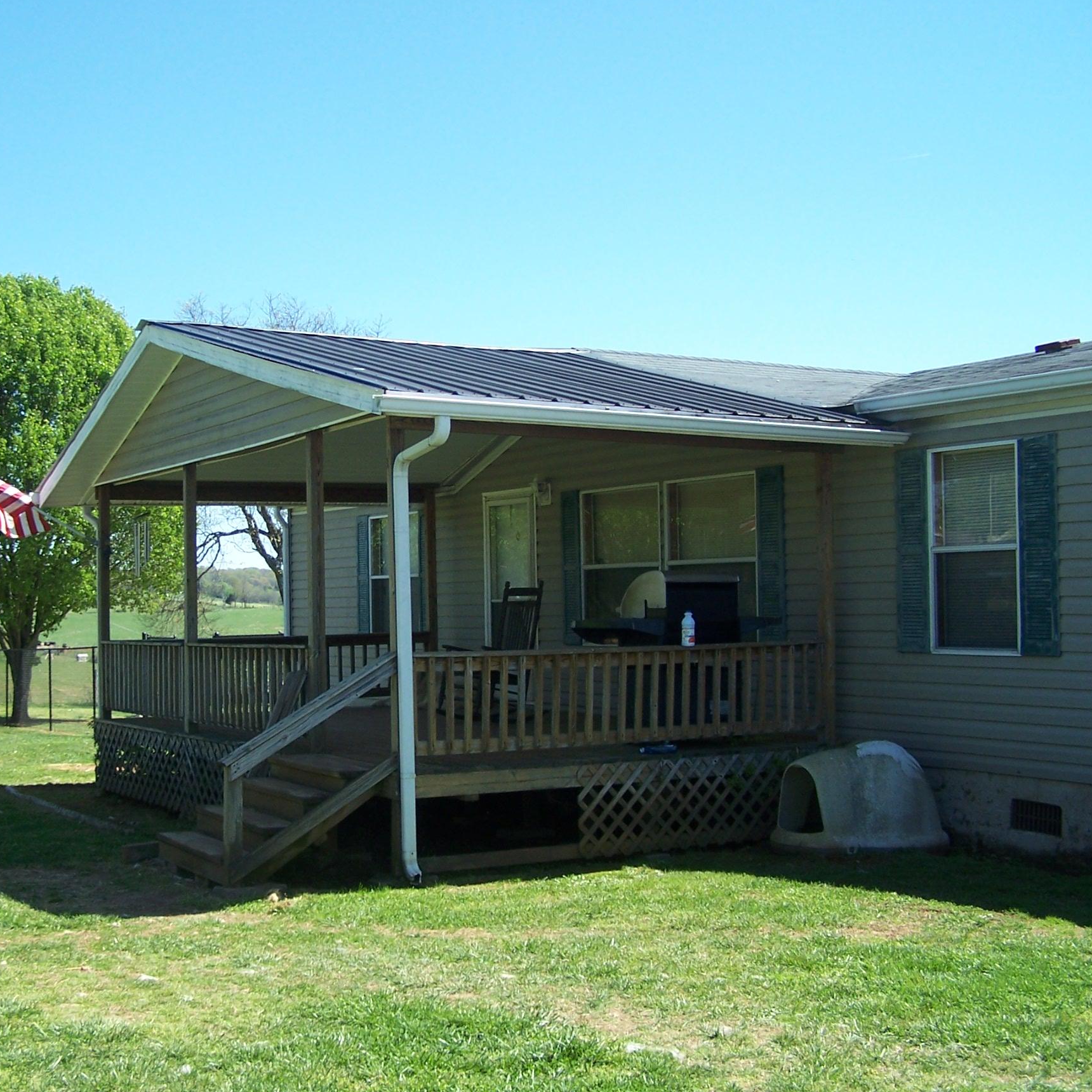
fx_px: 1606
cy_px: 544
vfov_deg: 37.6
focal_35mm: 45
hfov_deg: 37.3
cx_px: 410
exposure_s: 1/750
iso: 80
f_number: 2.8
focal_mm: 6.3
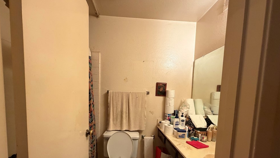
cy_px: 104
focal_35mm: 16
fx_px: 119
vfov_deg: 65.5
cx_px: 137
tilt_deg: -4.1
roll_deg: -1.7
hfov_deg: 99.4
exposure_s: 1/60
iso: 320
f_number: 2.2
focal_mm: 2.22
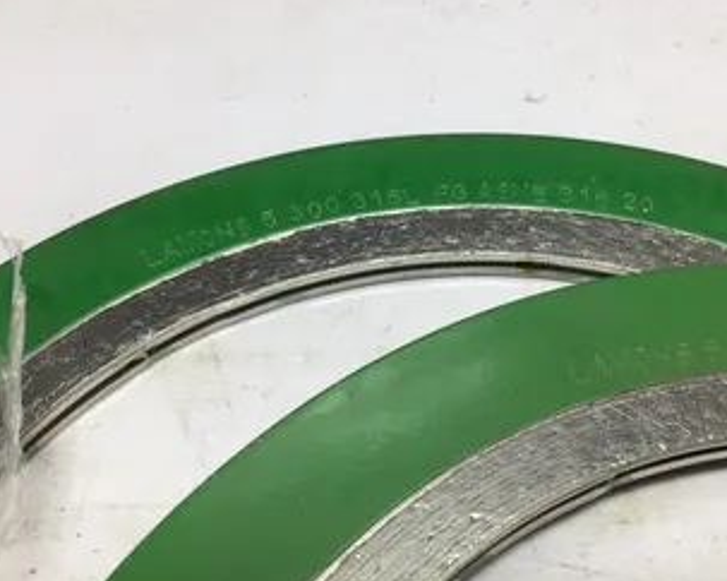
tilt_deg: -50.8
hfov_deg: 45.7
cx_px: 422
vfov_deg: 37.3
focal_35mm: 40
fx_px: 860
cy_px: 300
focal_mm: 3.3
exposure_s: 1/120
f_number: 2.4
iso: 25
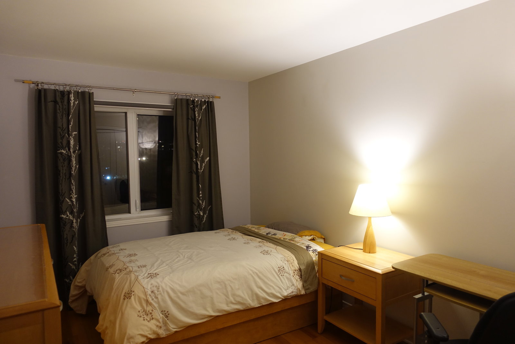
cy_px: 172
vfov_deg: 53.1
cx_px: 258
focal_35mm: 24
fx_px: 343
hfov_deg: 73.7
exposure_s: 1/30
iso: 250
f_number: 1.8
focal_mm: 8.8
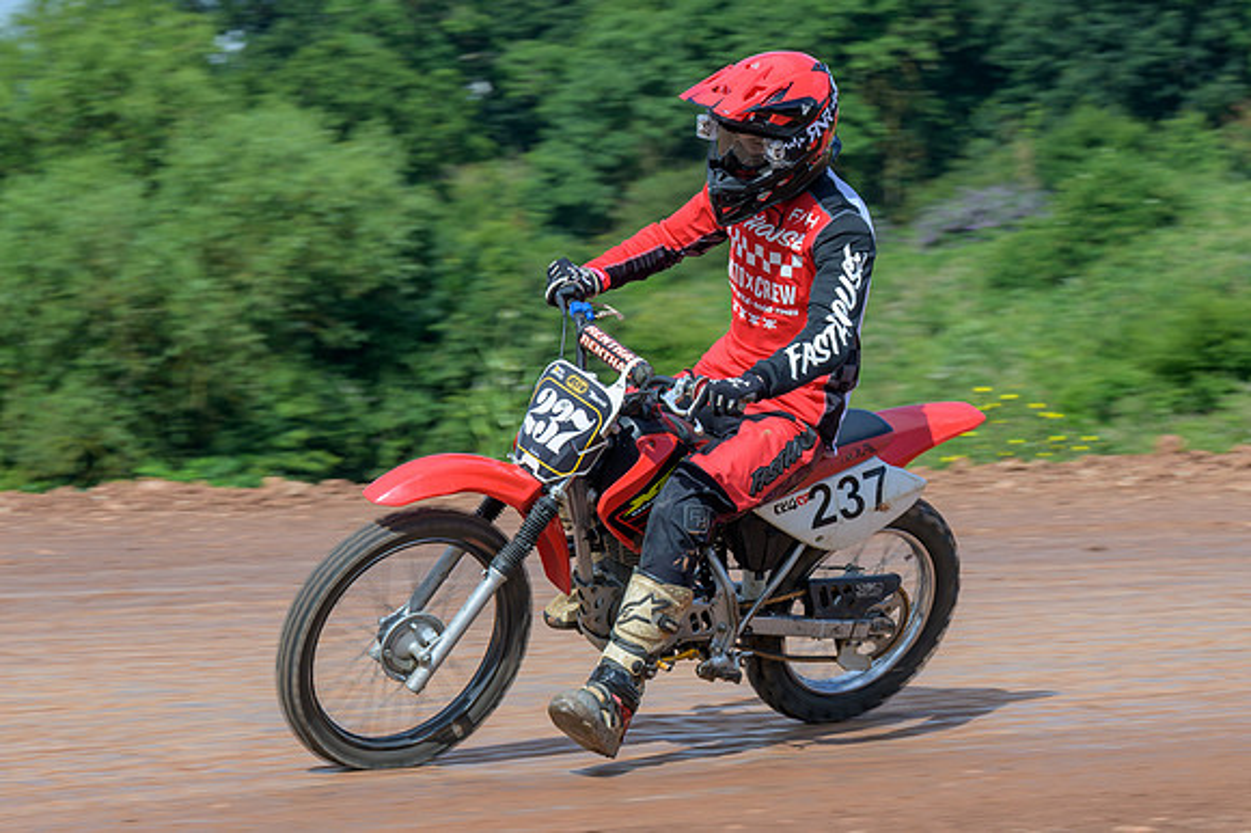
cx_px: 510
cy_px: 415
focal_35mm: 172
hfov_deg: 11.9
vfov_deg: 8.0
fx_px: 5980
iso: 100
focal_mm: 89
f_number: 8
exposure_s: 1/250
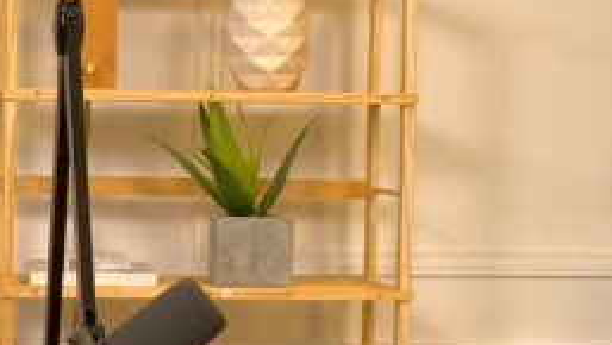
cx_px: -229
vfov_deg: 6.9
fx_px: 2858
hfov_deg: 11.8
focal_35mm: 176
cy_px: 433
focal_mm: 24
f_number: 7.1
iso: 800
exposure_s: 1/50
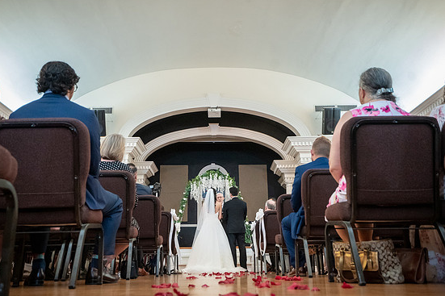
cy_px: 150
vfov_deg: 39.9
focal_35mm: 33
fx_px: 408
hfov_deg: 57.2
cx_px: 212
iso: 8000
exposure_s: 1/200
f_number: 4
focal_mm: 31
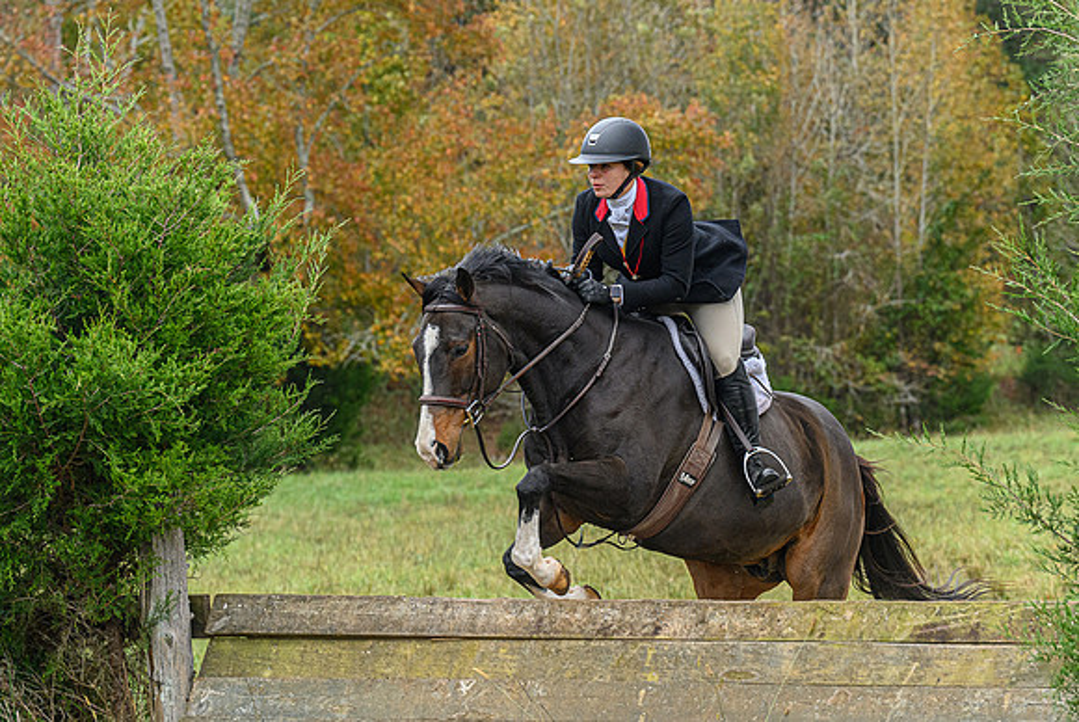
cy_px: 371
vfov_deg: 10.9
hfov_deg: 16.2
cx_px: 663
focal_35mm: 126
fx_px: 3794
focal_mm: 82
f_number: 3.5
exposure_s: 1/800
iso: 1000
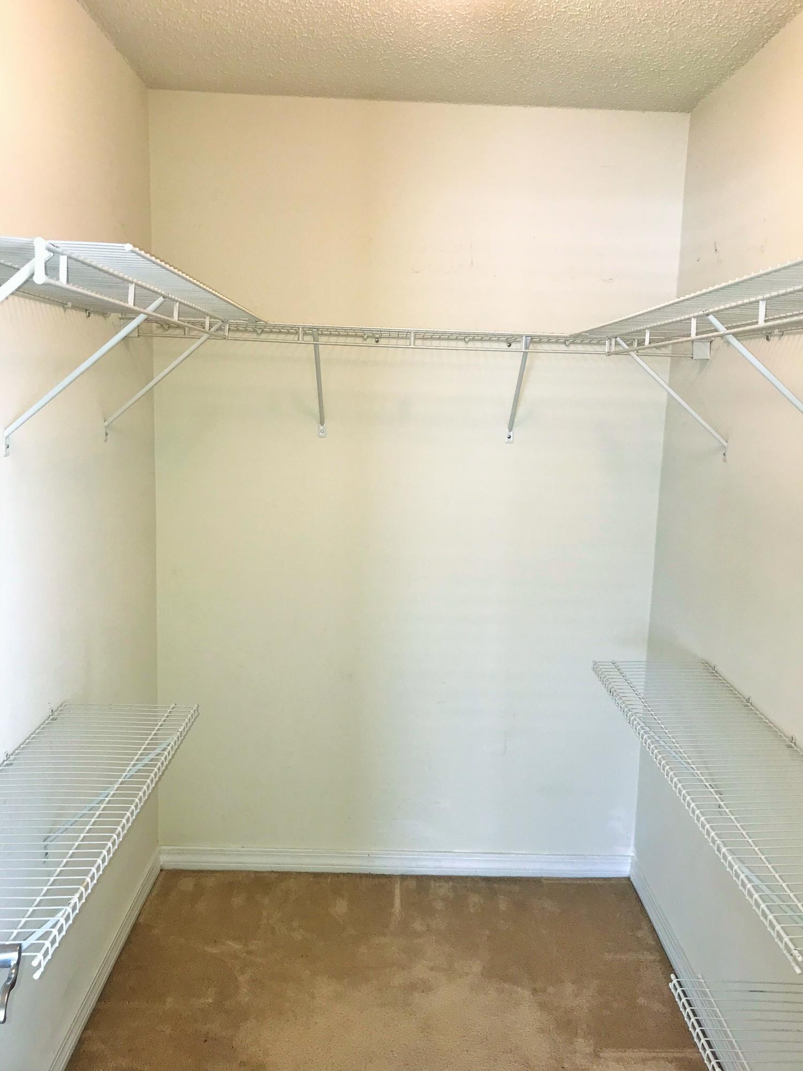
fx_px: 866
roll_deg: -0.9
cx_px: 402
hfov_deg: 49.7
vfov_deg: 63.4
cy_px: 536
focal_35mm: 28
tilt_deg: -8.8
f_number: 1.8
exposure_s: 1/30
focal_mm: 3.99
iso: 32
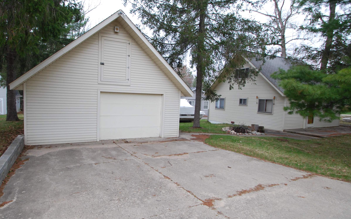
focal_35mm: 22
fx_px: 207
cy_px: 115
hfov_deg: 79.9
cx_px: 148
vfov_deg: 55.8
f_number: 5
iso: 200
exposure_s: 1/100
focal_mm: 11
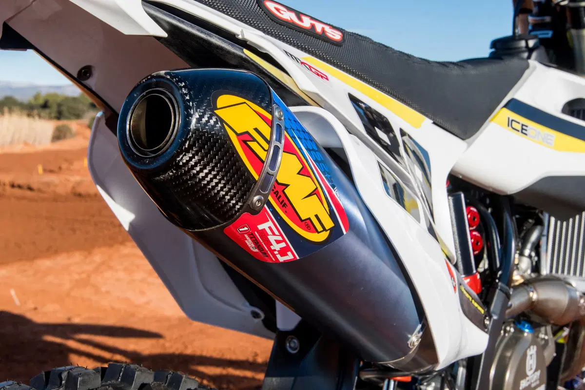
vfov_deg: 29.9
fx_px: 731
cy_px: 195
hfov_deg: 43.6
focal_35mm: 45
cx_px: 292
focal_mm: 30
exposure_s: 1/1250
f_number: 10
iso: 500
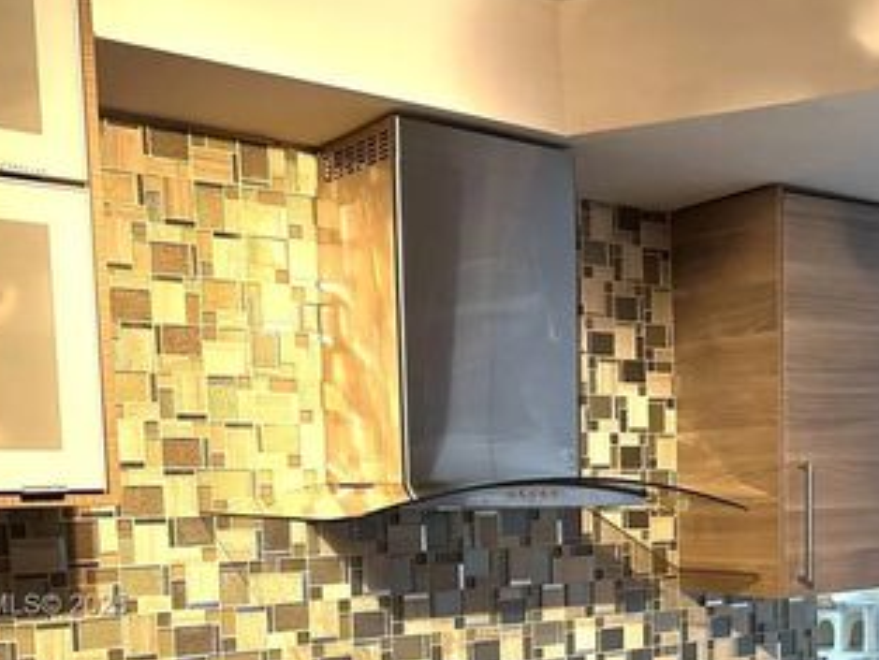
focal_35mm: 49
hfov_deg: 37.8
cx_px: 677
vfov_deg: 28.4
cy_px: 607
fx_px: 1245
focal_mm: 6.86
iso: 200
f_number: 1.78
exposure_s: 1/60
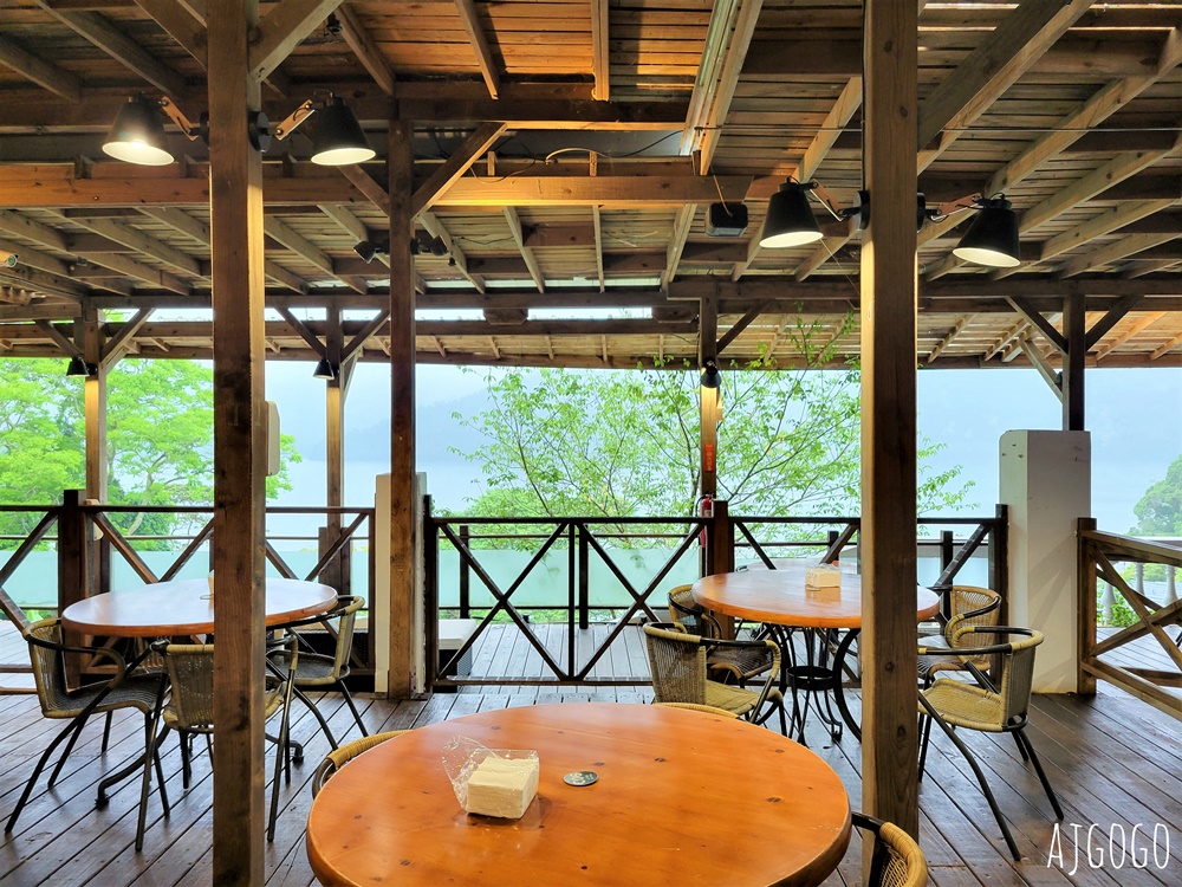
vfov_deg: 53.1
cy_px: 444
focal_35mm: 26
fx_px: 888
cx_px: 591
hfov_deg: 67.3
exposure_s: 1/40
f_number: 1.8
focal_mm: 5.4
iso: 200
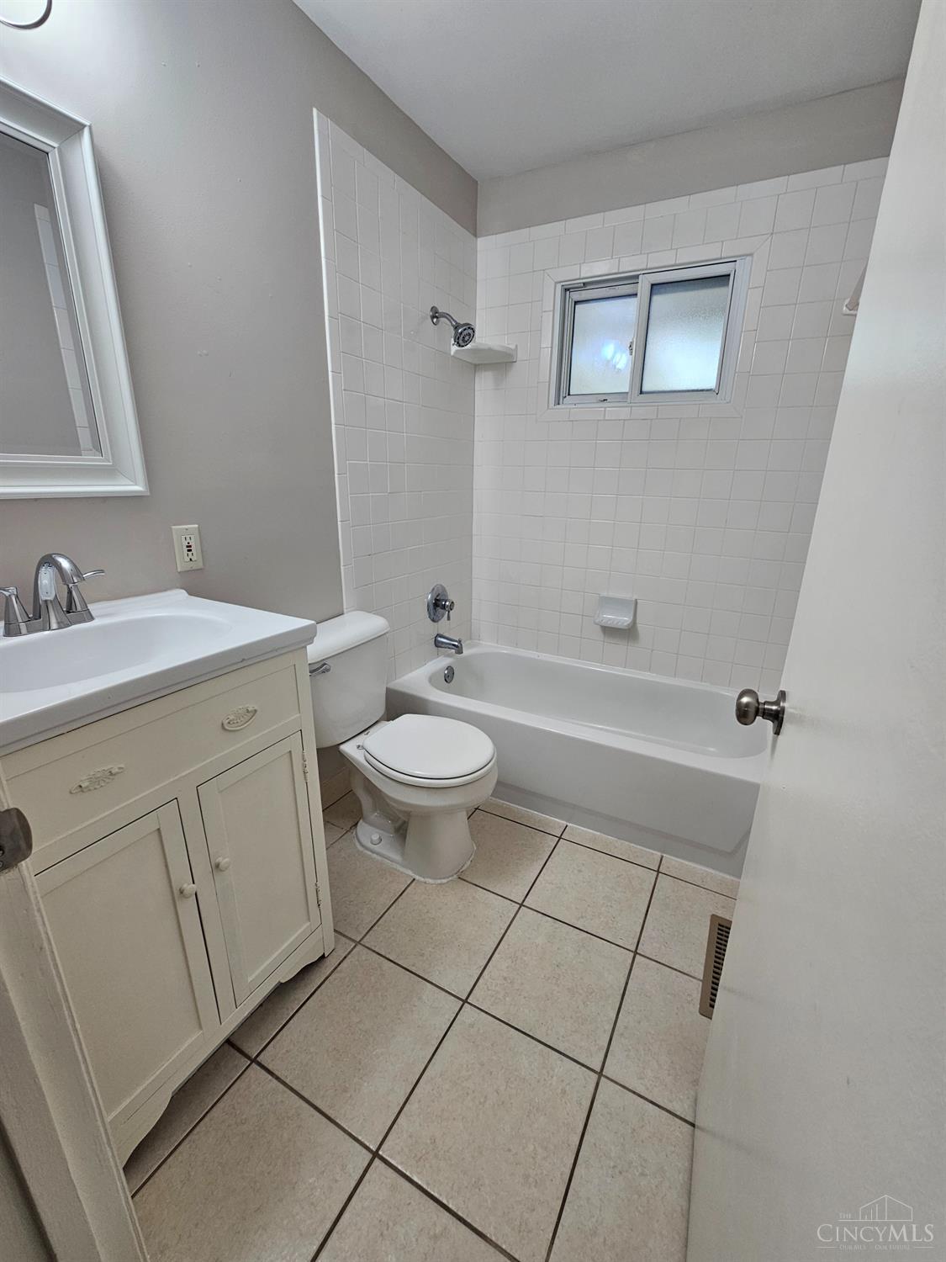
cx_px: 473
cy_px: 631
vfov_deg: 106.2
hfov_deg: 89.9
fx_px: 474
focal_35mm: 13
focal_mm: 2.2
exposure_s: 1/60
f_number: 2.2
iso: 64
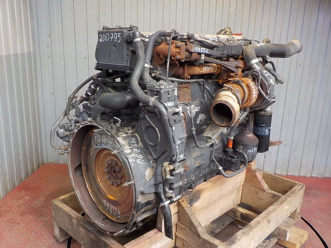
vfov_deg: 46.8
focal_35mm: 30
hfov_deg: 60.0
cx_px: 166
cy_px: 124
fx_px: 287
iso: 160
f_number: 3.3
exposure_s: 1/30
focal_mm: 4.1
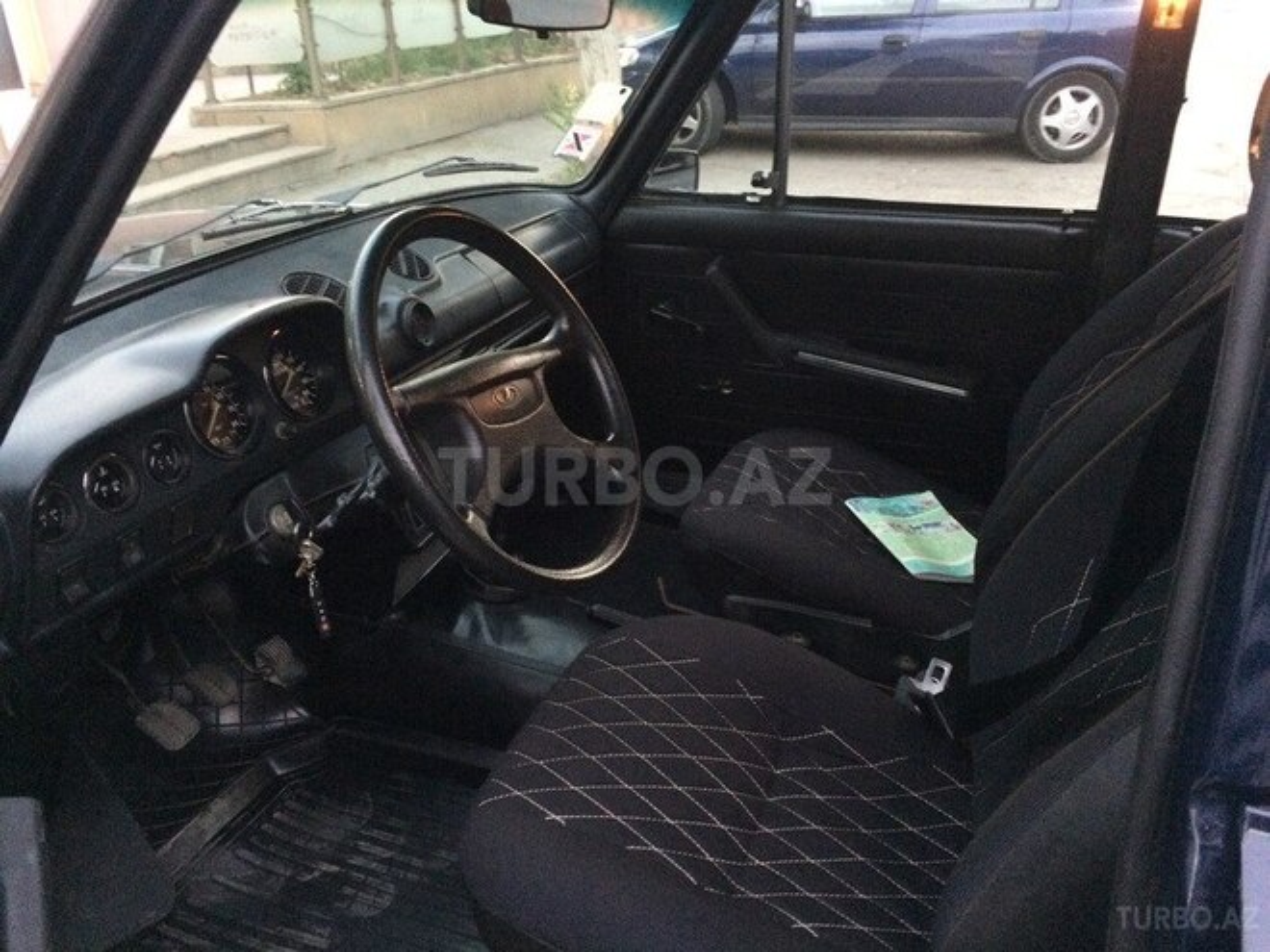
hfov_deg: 61.7
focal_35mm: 29
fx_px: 1064
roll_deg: +3.4
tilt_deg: -26.4
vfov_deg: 48.2
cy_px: 476
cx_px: 635
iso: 320
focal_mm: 4.15
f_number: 2.2
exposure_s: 1/17
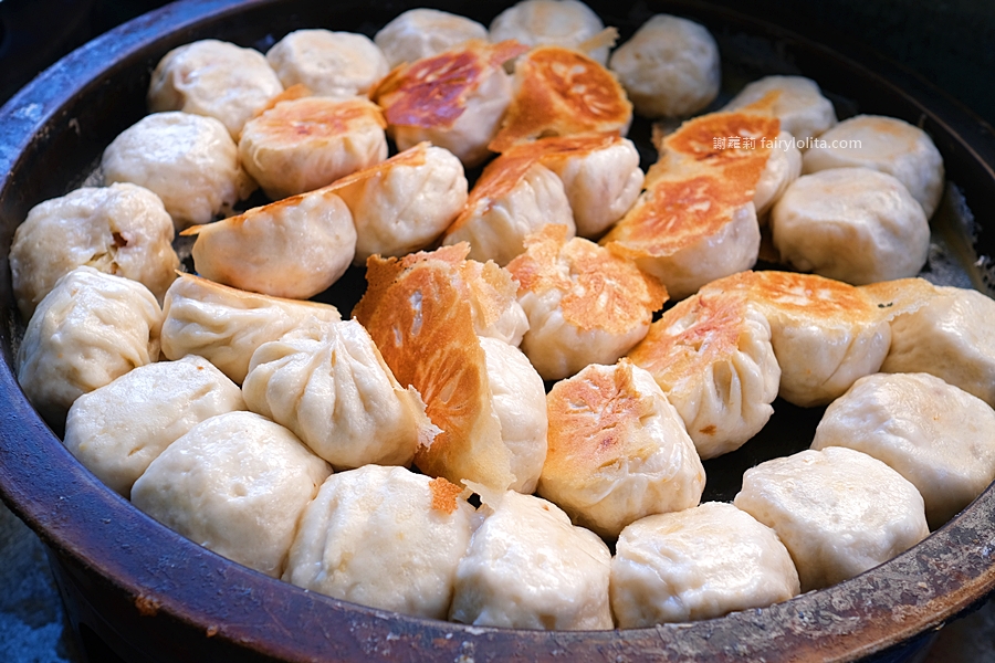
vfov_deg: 37.9
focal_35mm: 35
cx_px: 498
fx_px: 967
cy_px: 332
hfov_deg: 54.4
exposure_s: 1/34
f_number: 3.6
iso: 125
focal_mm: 23
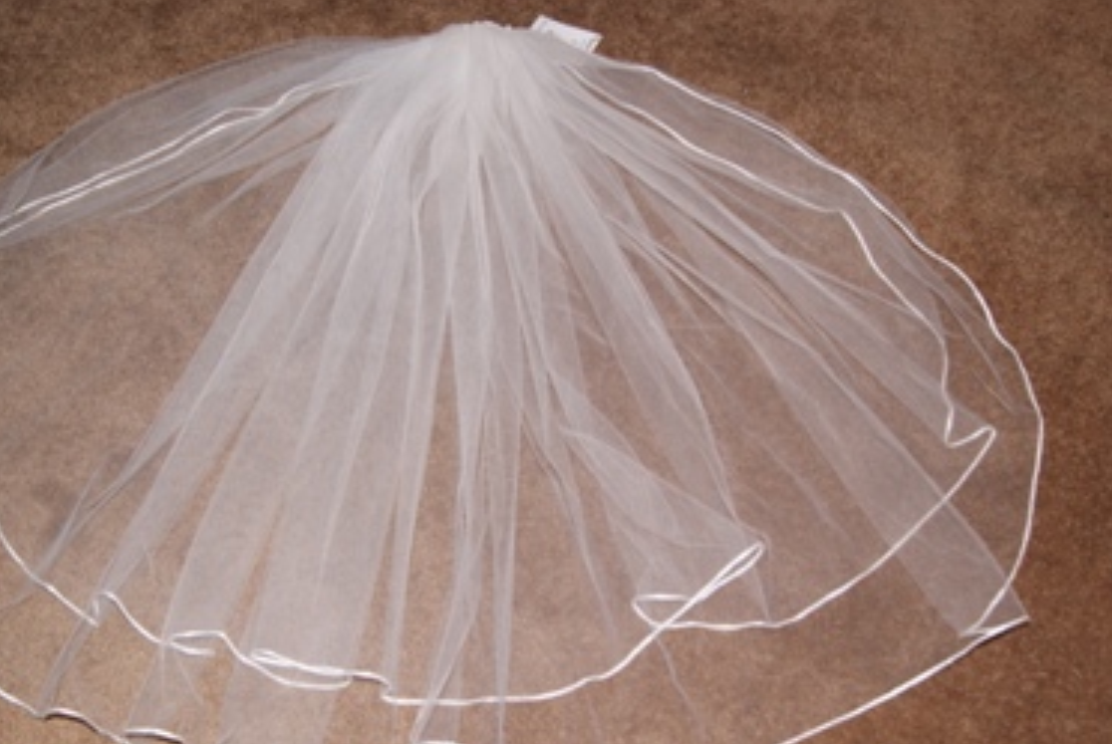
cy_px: 430
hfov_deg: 41.7
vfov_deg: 28.7
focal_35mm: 47
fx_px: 1453
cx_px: 463
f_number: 5.6
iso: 400
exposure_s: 1/60
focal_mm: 26
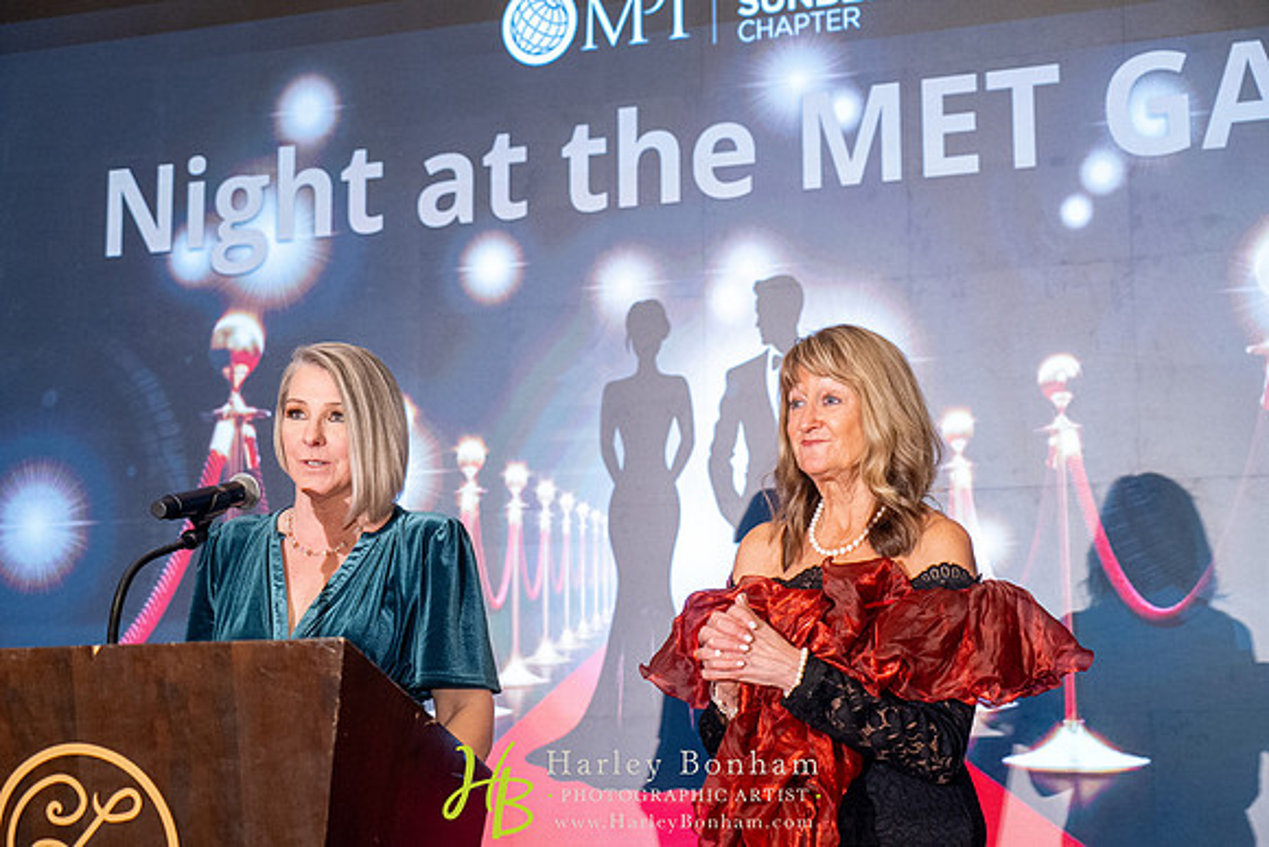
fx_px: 2010
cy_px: 424
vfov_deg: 23.8
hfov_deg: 35.0
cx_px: 634
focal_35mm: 57
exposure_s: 1/200
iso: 3200
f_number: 4
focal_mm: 57
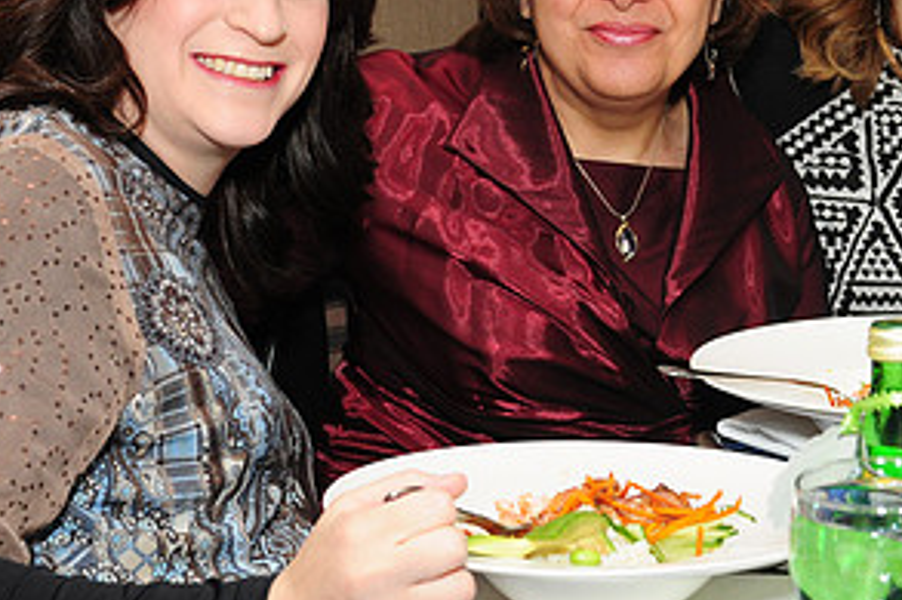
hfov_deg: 23.5
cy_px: 245
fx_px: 2153
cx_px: 622
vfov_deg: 15.9
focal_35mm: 86
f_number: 5
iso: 500
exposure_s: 1/60
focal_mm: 29
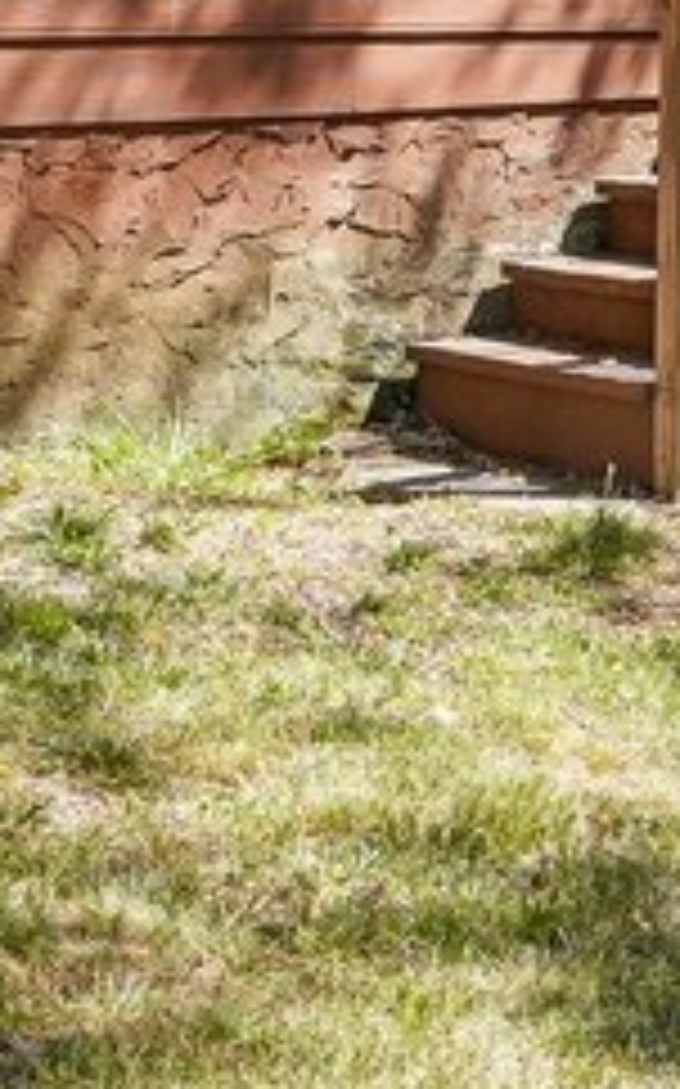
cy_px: -439
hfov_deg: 9.4
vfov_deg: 14.3
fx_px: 4097
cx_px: 820
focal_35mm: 138
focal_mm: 16
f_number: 8
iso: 100
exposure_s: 1/80
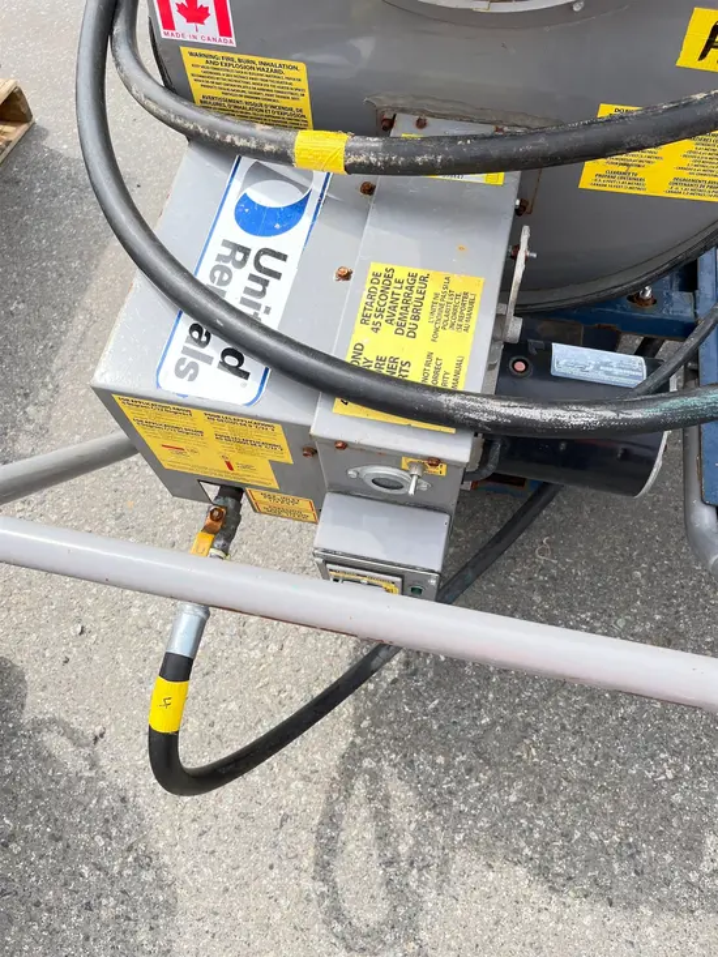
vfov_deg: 67.3
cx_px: 359
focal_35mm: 26
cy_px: 478
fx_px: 719
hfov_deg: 53.1
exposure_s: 1/1186
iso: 50
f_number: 1.6
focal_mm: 5.1
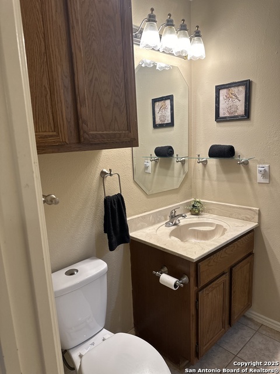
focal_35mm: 24
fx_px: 259
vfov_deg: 71.6
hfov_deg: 56.8
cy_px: 187
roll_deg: +2.2
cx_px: 140
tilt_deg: -9.9
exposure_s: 1/120
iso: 160
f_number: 1.78
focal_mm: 6.86
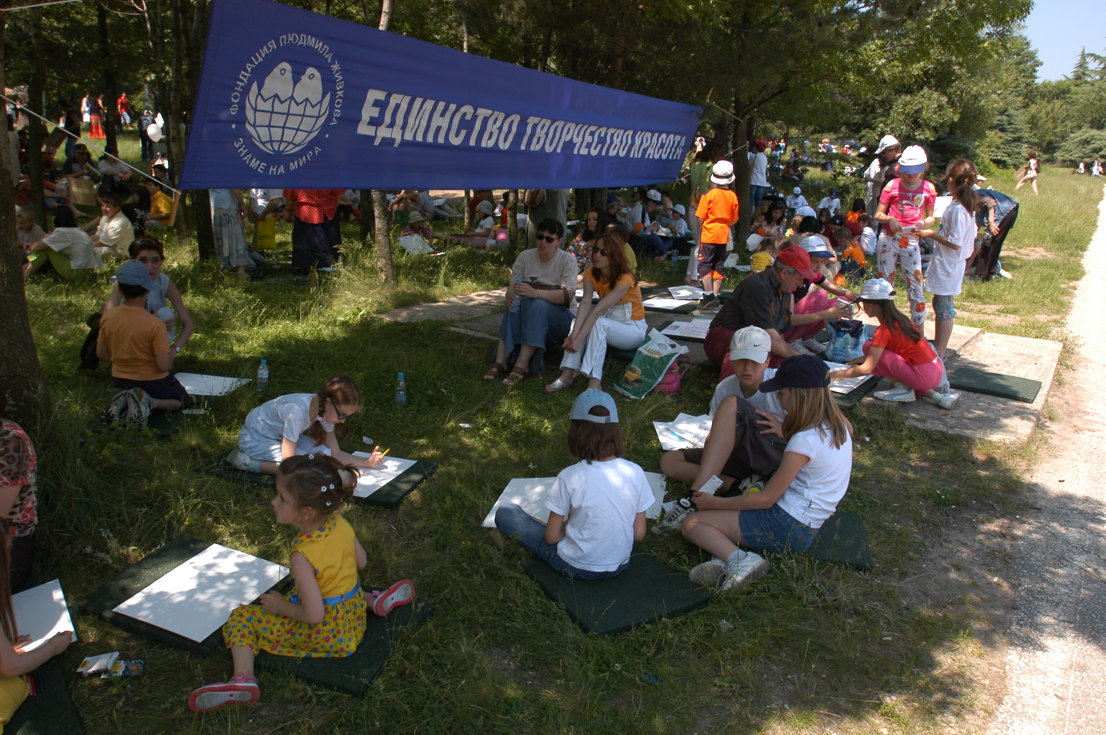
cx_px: 553
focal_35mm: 26
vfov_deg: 50.3
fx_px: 783
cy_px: 368
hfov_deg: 70.5
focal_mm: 17
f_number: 6.3
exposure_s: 1/160
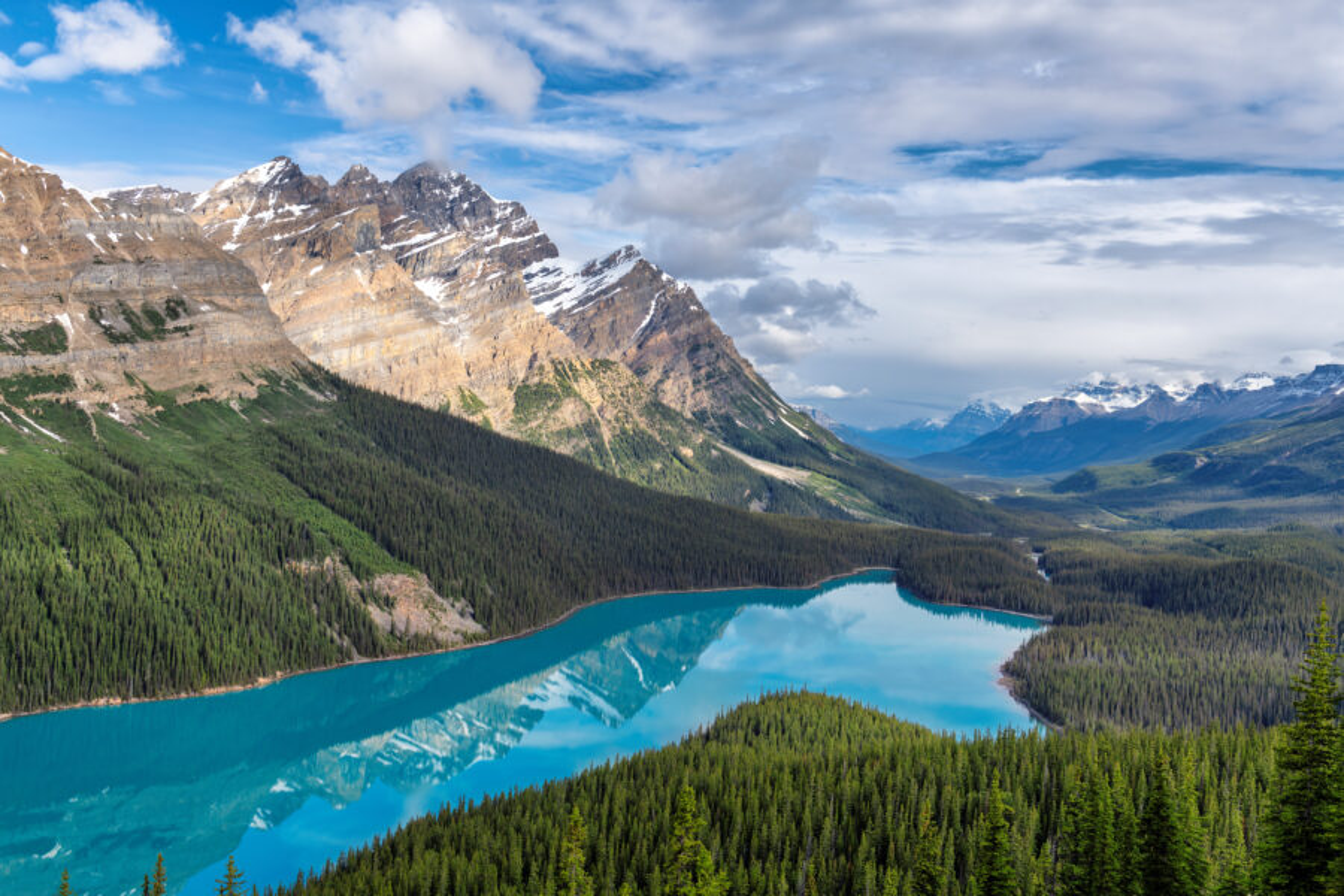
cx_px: 672
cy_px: 448
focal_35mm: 35
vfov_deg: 37.9
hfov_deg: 54.4
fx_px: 1307
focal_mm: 35
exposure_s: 1/200
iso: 64
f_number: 8
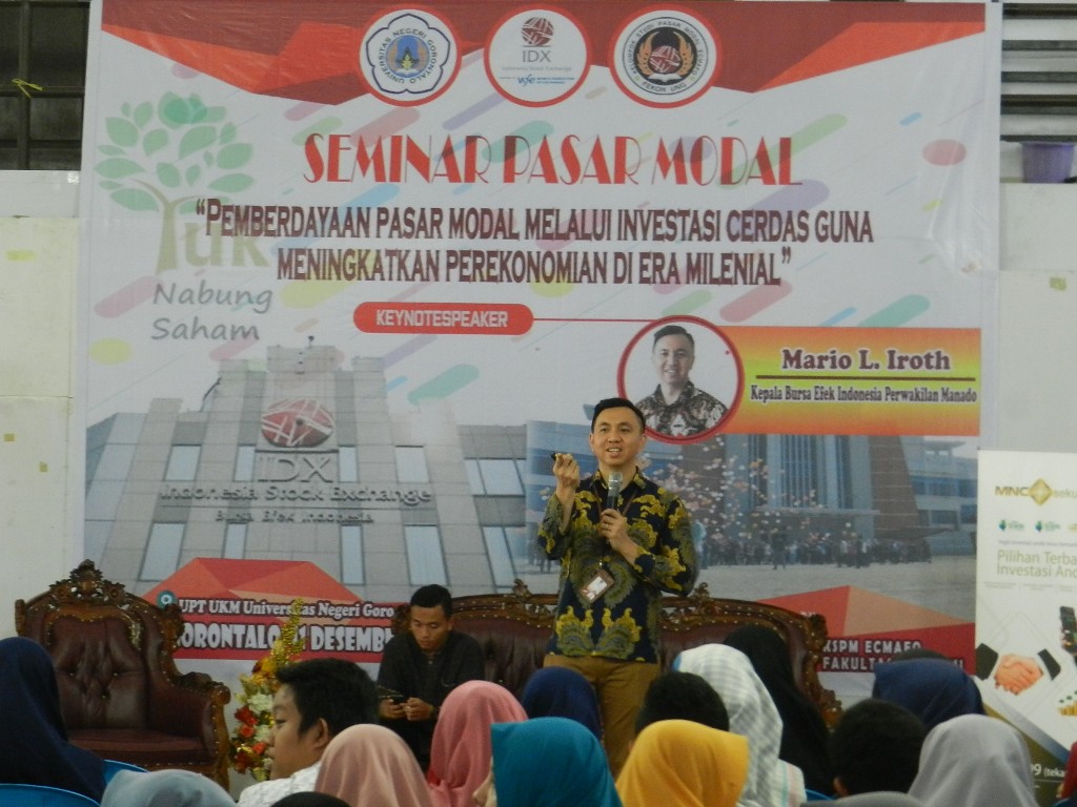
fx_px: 4045
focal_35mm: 130
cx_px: 538
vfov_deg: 11.4
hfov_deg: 15.2
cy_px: 404
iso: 800
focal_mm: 23.1
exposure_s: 1/13
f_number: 5
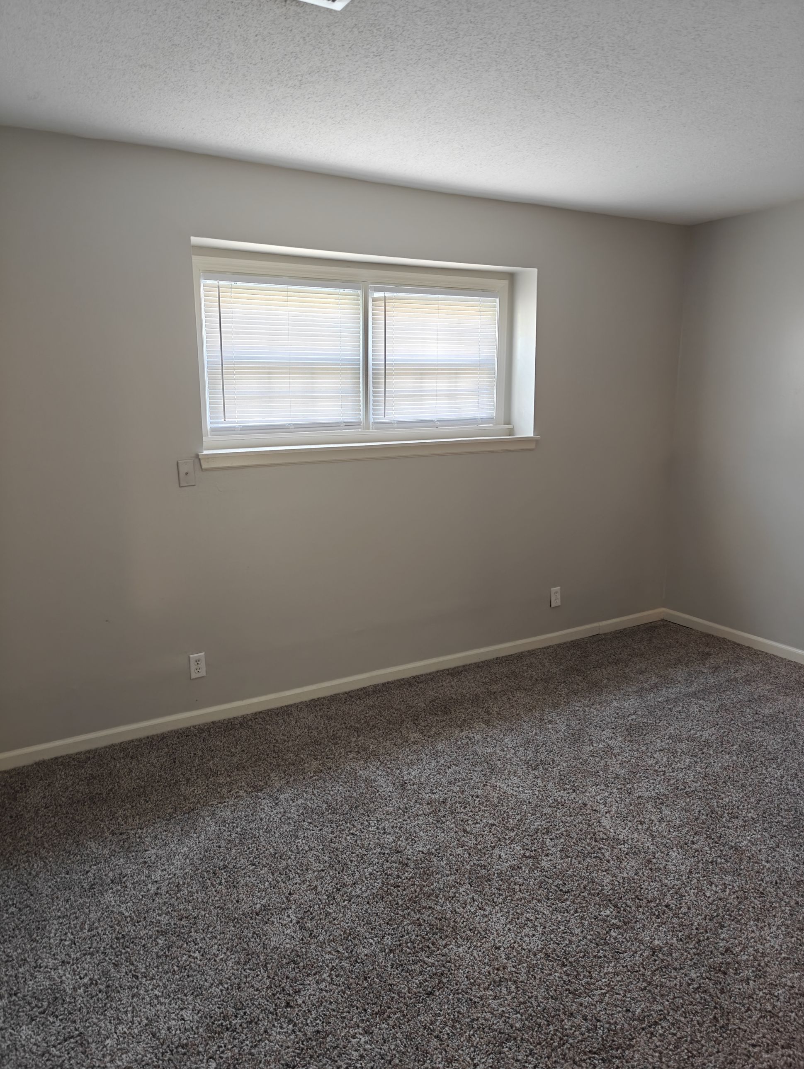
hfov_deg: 56.9
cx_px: 402
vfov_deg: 71.5
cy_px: 534
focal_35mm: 24
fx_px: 742
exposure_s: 1/60
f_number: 1.7
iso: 1000
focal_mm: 6.06
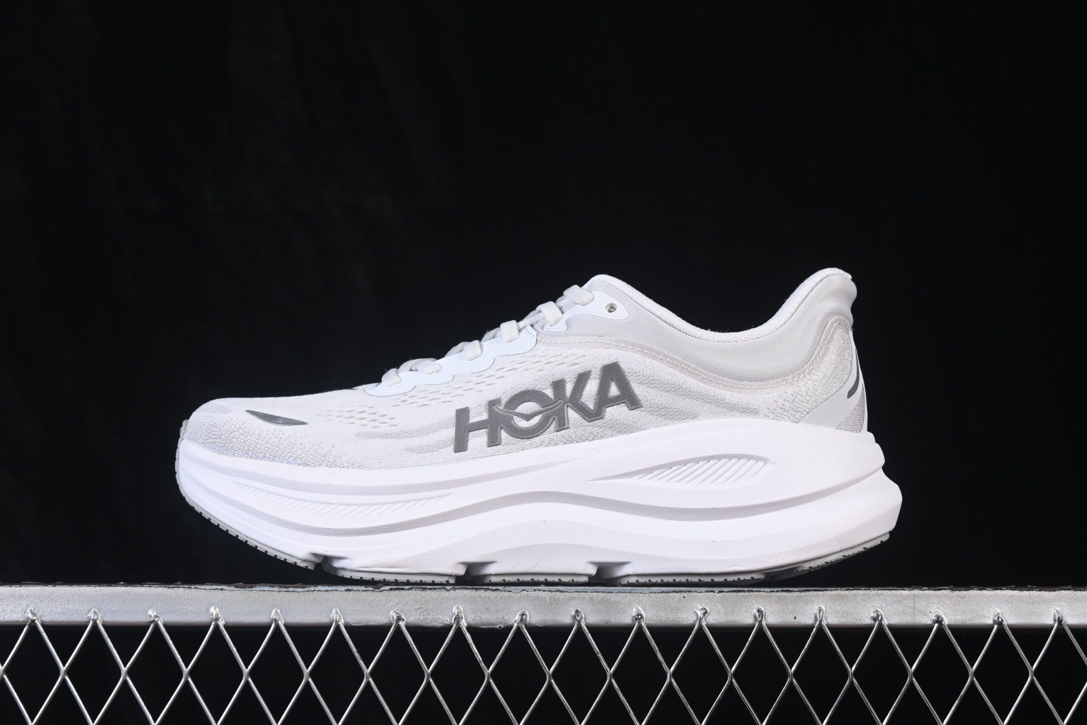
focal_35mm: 75
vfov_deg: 18.2
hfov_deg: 27.0
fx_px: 2265
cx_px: 544
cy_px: 362
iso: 160
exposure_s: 1/80
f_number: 8
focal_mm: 50
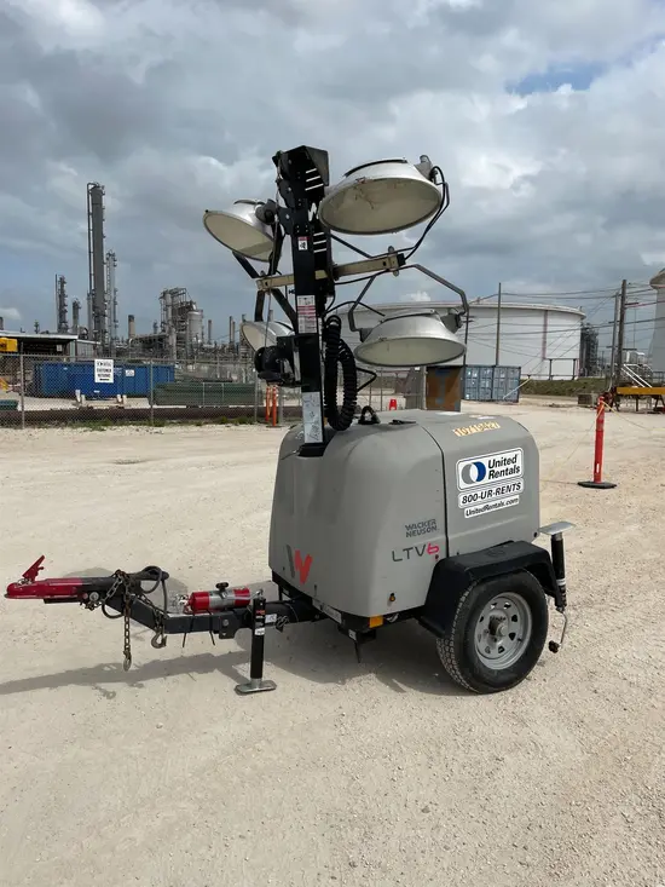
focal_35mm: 26
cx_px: 332
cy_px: 444
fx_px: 666
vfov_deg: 67.3
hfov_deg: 53.1
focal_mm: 4.2
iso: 50
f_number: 1.6
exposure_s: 1/10753
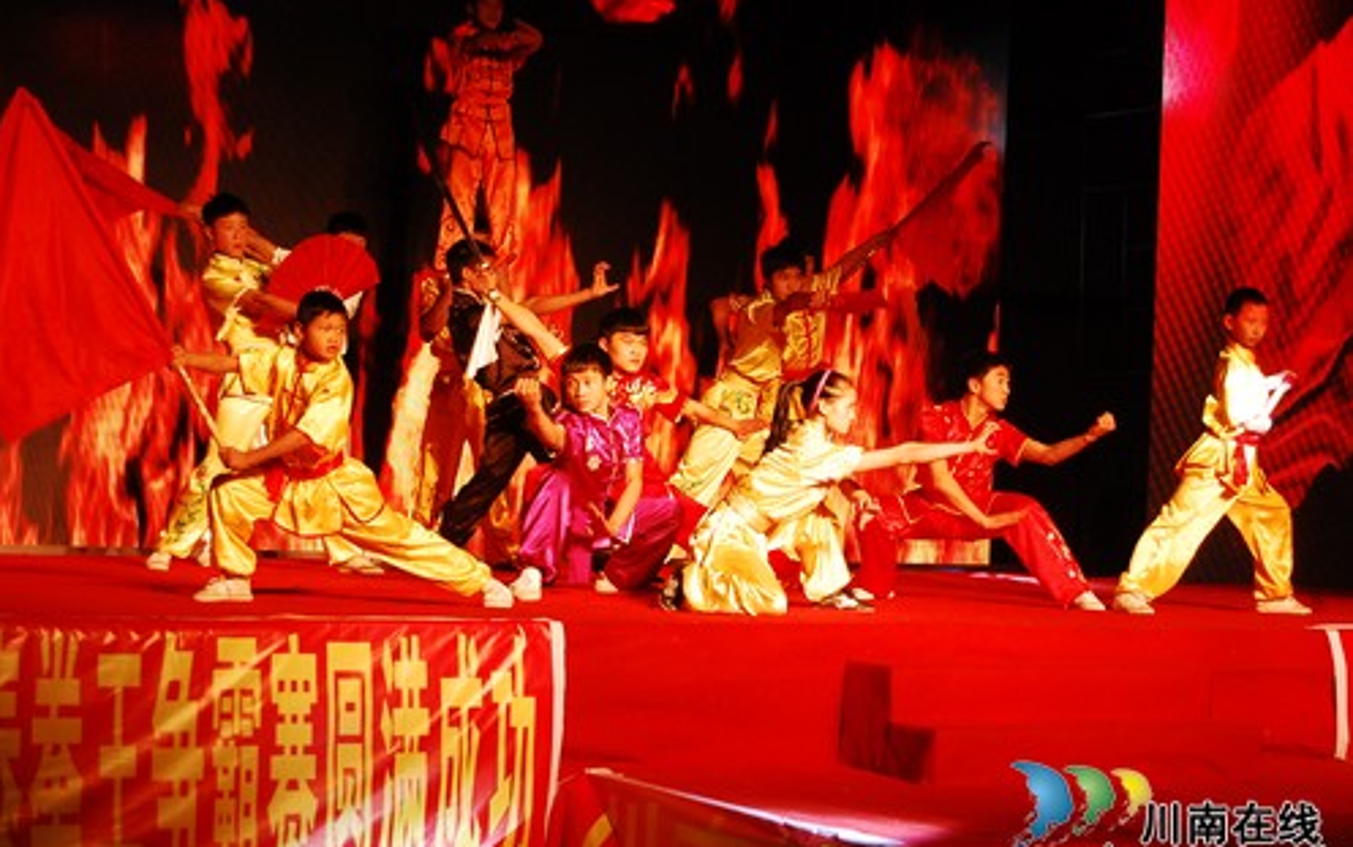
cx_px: 675
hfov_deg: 24.5
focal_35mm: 85
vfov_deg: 15.5
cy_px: 430
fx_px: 3117
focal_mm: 55
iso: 800
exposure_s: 1/80
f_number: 5.6
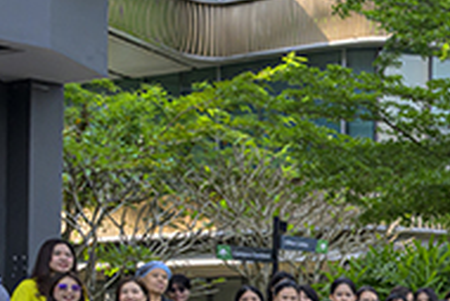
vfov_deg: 11.1
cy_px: 386
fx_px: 1514
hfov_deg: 13.9
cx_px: 938
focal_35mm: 121
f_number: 8
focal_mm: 24
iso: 640
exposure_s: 1/500
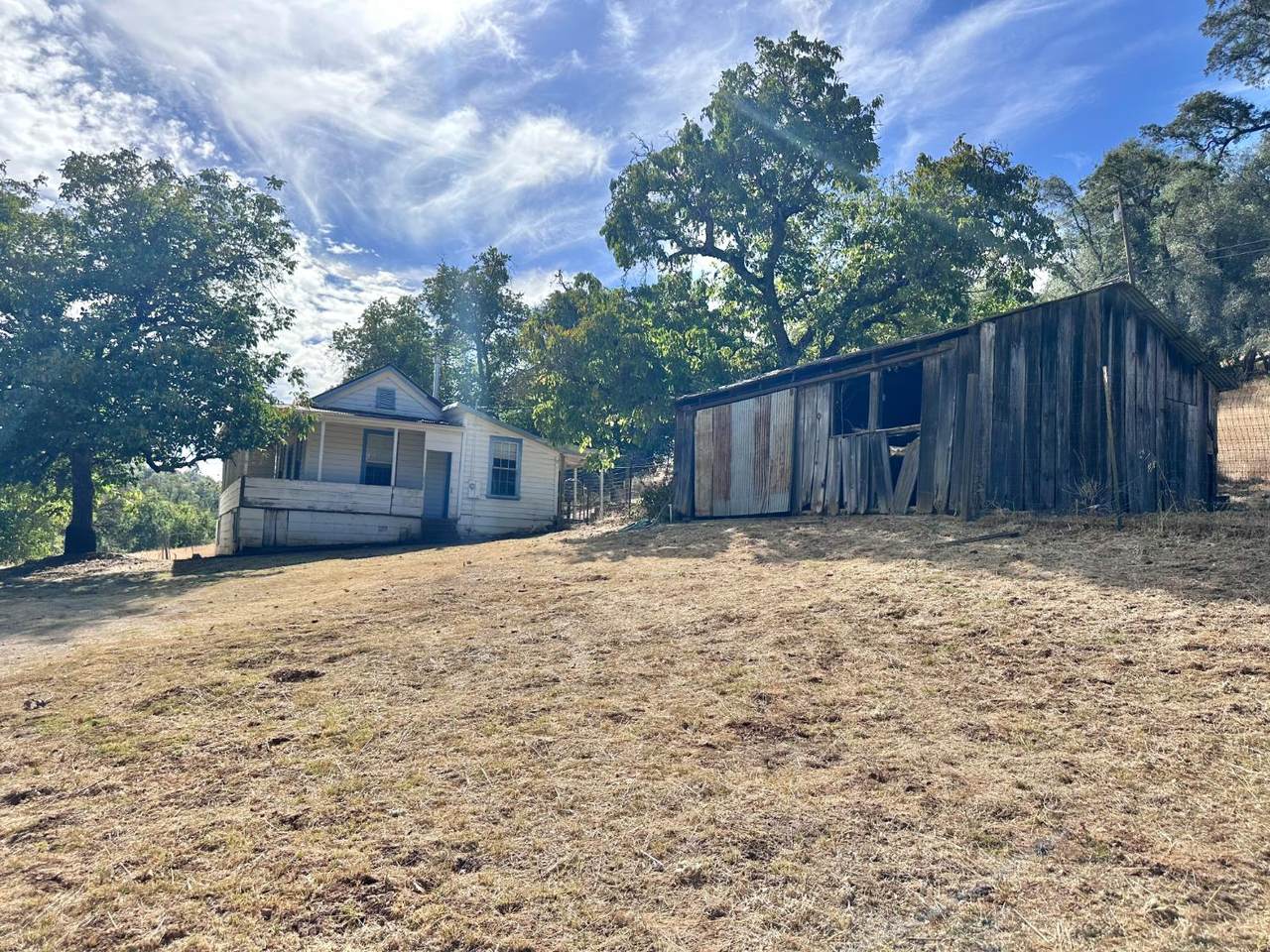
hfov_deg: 71.6
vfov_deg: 56.8
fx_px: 881
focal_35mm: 24
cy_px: 476
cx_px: 635
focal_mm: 6.86
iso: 80
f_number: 1.78
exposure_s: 1/6211
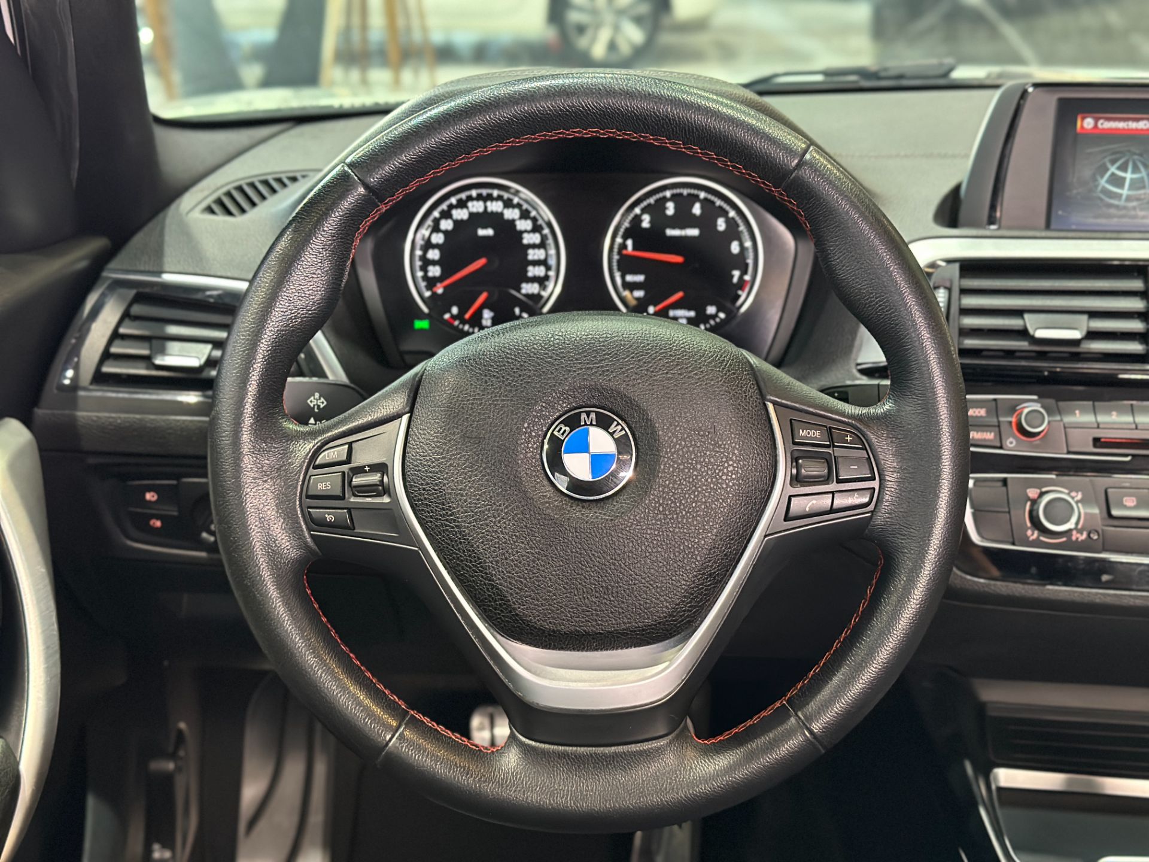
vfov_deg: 30.3
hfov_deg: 39.7
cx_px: 574
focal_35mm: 48
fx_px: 1593
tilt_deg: -19.9
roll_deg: -0.5
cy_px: 431
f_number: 1.78
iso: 640
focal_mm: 6.86
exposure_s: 1/34
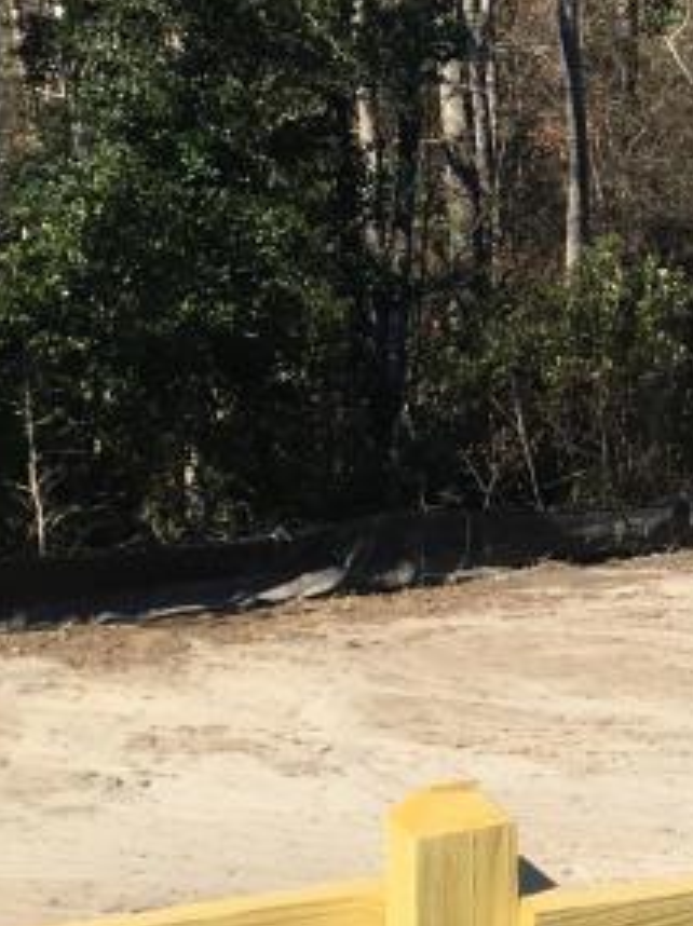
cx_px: 1130
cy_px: 181
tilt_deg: -3.9
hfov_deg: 13.2
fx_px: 2780
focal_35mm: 104
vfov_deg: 18.7
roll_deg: -0.3
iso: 25
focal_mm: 4.15
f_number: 2.2
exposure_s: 1/1115
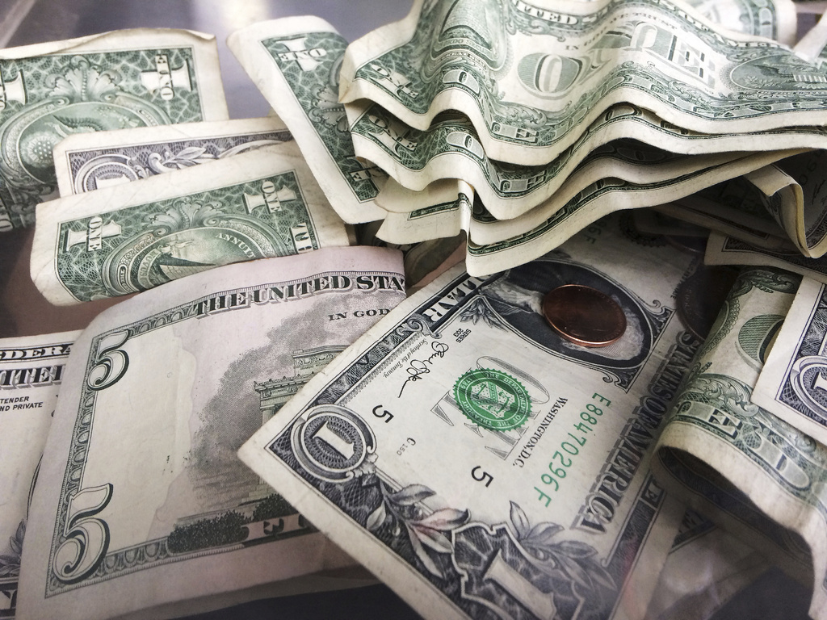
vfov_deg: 48.2
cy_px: 310
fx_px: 693
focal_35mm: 29
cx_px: 414
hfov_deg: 61.7
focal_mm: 4.15
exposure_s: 1/30
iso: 50
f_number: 2.2
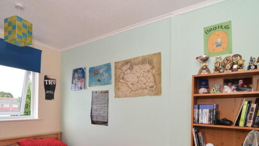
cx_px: 129
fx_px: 156
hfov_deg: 79.5
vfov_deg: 48.6
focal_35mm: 23
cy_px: 105
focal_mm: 11
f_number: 6.3
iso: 320
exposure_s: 1/60
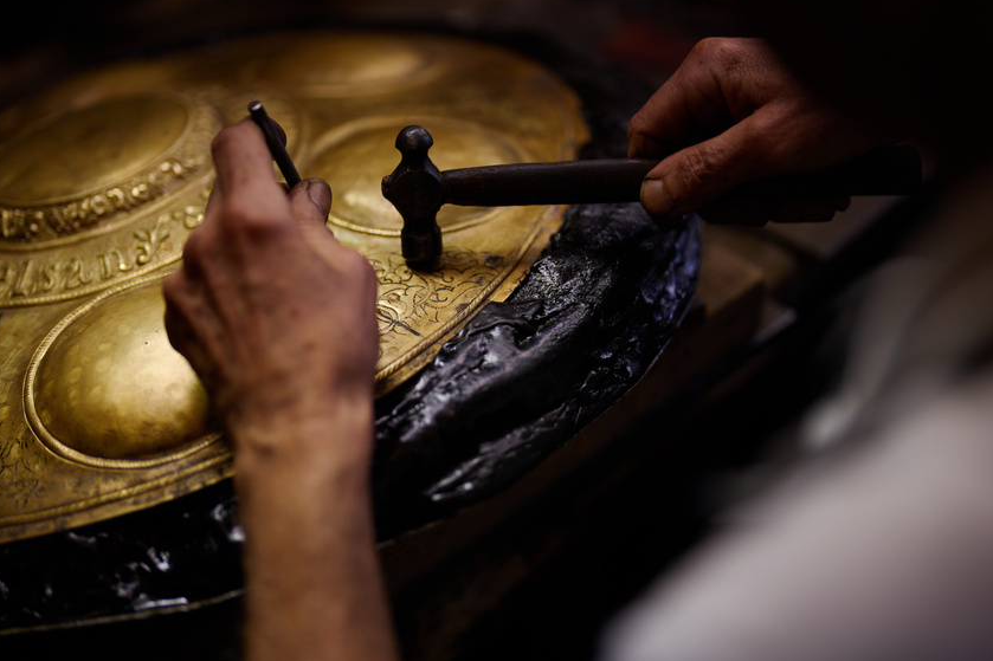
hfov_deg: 32.9
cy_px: 313
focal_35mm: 61
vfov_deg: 22.2
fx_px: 1682
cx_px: 503
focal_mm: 50
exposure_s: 1/800
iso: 100
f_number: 1.2
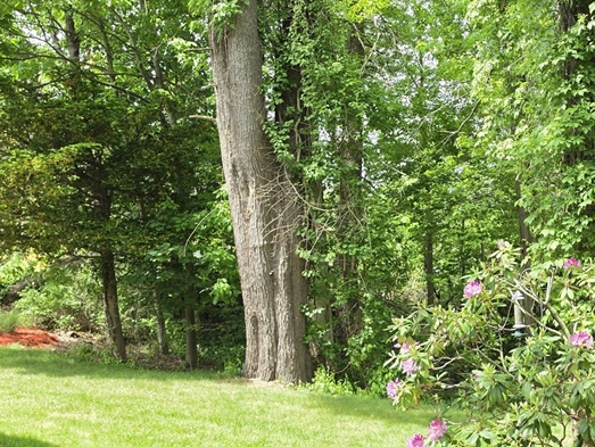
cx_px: 422
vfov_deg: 32.2
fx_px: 774
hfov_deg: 41.2
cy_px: 241
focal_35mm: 45
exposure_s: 1/359
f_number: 1.4
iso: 32
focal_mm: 6.5
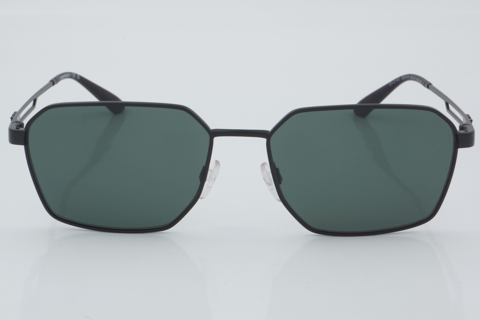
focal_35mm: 84
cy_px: 161
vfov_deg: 16.4
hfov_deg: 24.3
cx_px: 241
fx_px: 1113
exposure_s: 1/4
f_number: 32
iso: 100
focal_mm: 55
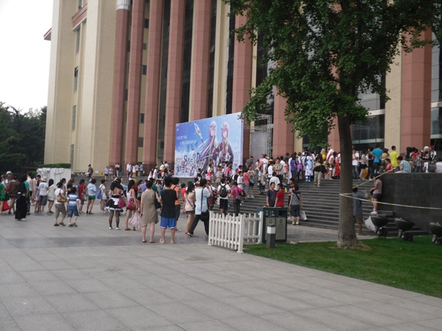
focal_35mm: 56
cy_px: 166
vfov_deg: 26.1
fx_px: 715
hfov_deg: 34.3
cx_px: 221
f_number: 8.6
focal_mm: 7.88
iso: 80
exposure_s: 1/47
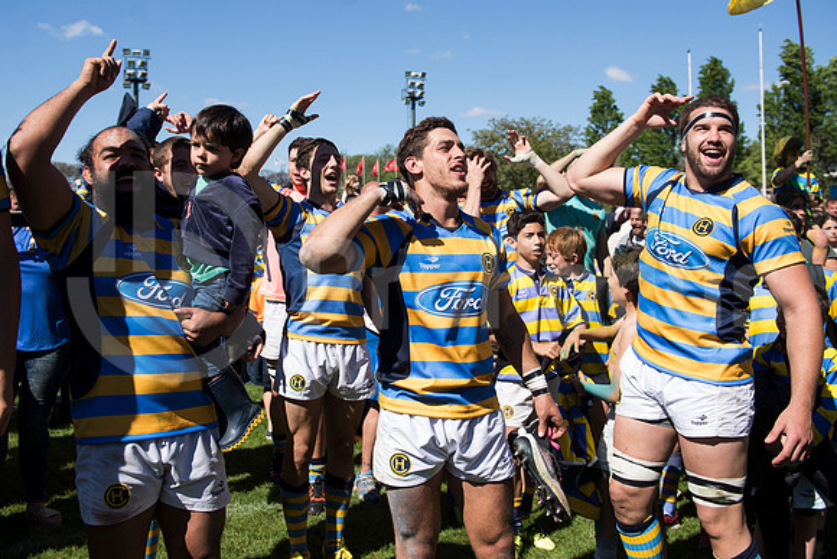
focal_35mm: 29
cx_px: 418
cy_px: 280
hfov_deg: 63.6
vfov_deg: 45.0
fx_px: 674
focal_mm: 29
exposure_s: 1/2500
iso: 280
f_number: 4
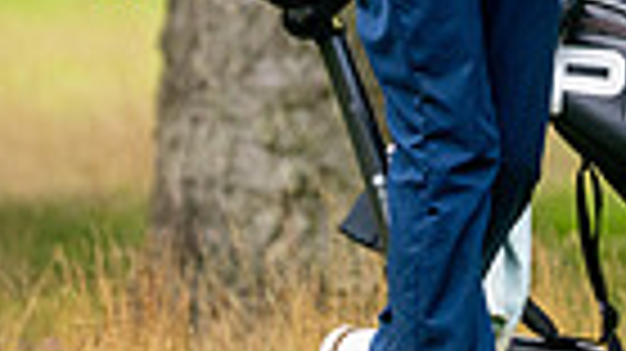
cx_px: 441
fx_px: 25332
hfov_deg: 1.4
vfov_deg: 0.8
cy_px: -306
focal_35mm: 1527
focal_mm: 300
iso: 320
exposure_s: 1/1000
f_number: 4
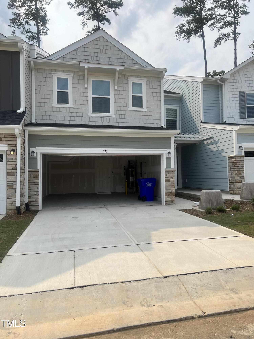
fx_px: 254
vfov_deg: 67.3
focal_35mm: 26
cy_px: 170
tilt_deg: +1.2
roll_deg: +0.4
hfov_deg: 53.1
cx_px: 127
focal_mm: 5.7
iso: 50
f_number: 1.5
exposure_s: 1/5076
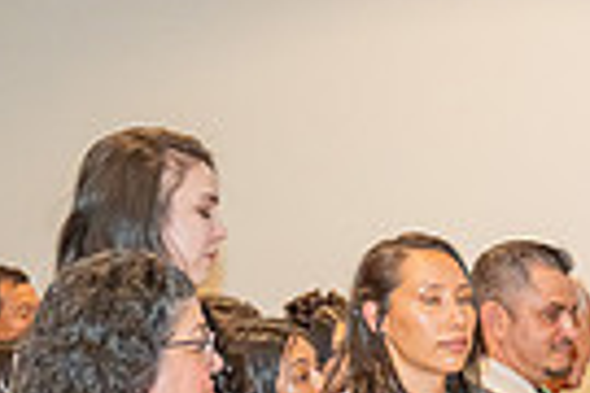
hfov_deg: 9.2
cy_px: 819
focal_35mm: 211
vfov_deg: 6.3
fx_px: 3458
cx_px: 1145
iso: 1250
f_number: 3.5
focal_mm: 49
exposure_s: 1/200
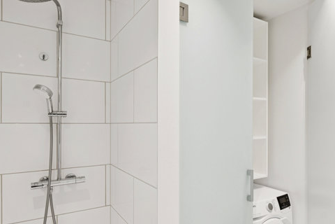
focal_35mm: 25
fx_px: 233
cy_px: 136
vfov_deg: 50.9
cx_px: 184
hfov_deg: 71.3
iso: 400
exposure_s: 1/60
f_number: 5.6
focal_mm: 15
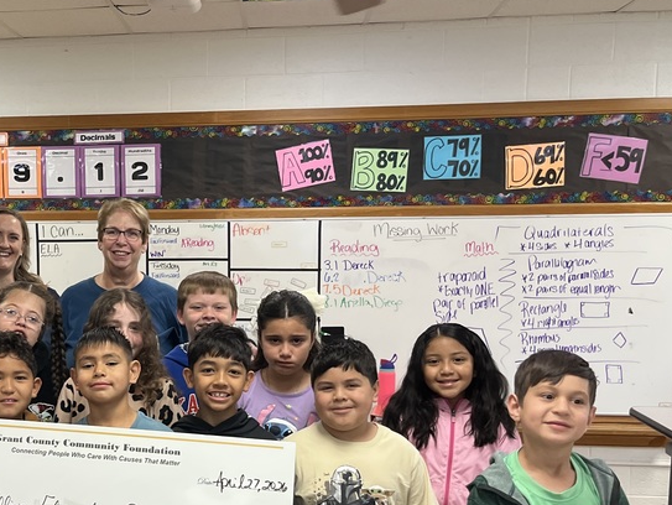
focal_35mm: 49
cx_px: 123
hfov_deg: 37.3
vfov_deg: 29.3
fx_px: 952
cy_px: 378
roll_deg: +0.7
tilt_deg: -7.6
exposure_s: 1/60
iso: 250
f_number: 1.6
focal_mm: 5.1
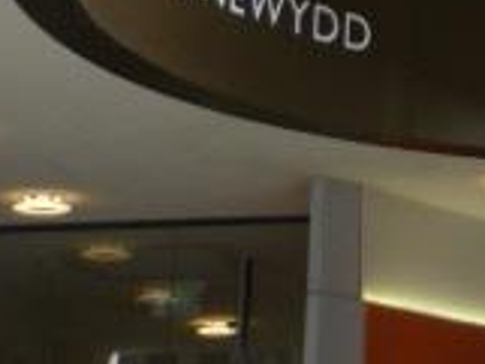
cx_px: 837
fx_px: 1837
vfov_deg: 10.7
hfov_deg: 13.6
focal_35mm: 131
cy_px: -280
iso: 100
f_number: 2.8
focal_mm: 5.5
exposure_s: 1/160
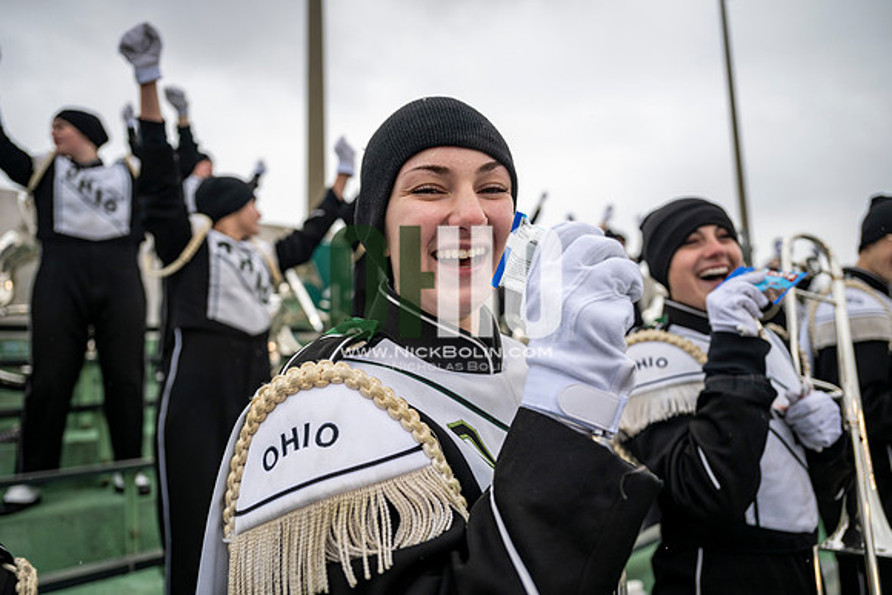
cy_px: 298
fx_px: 595
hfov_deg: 73.7
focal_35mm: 24
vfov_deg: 53.2
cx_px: 446
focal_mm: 24
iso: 160
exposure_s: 1/500
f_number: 2.8
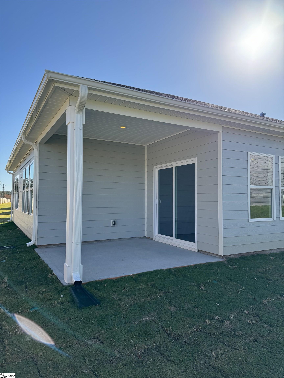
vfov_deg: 71.6
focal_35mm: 24
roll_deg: -0.5
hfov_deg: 56.8
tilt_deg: +2.7
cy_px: 189
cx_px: 142
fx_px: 263
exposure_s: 1/3413
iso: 80
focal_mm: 6.86
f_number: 1.78
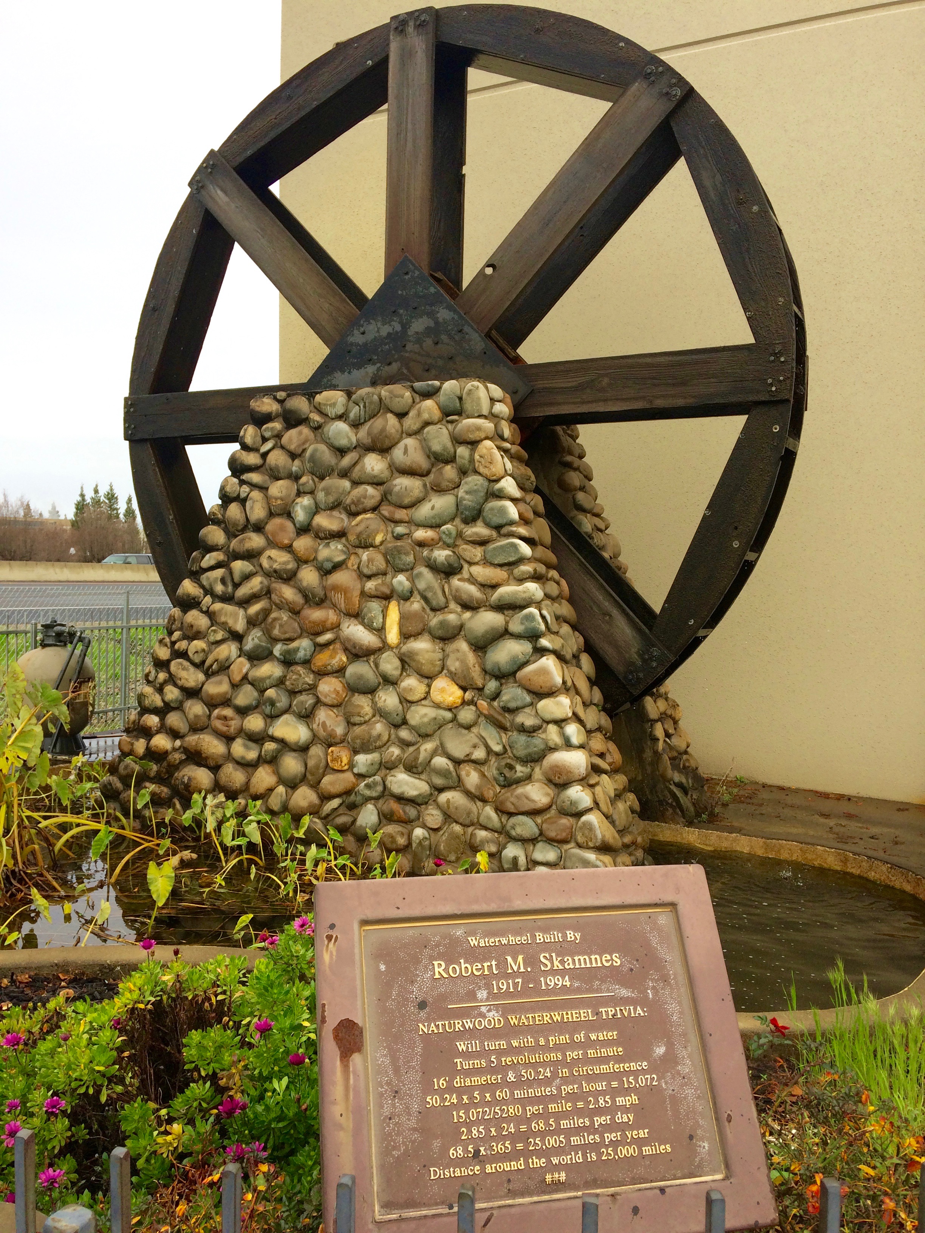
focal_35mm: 29
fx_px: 1033
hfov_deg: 48.2
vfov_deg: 61.7
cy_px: 616
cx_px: 462
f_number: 2.2
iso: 32
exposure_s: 1/595
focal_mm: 4.15
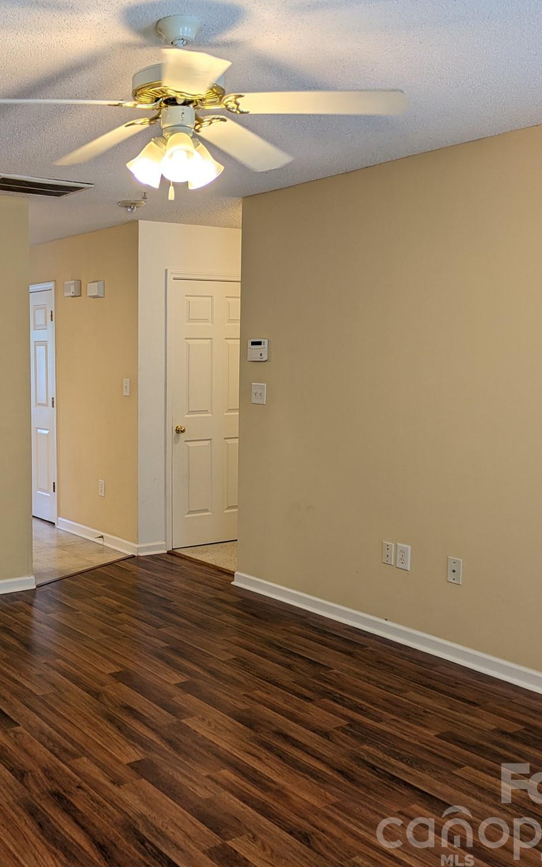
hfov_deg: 34.6
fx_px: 851
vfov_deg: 54.0
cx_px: 133
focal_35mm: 36
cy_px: 434
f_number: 1.89
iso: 49
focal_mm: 5.43
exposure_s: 1/120
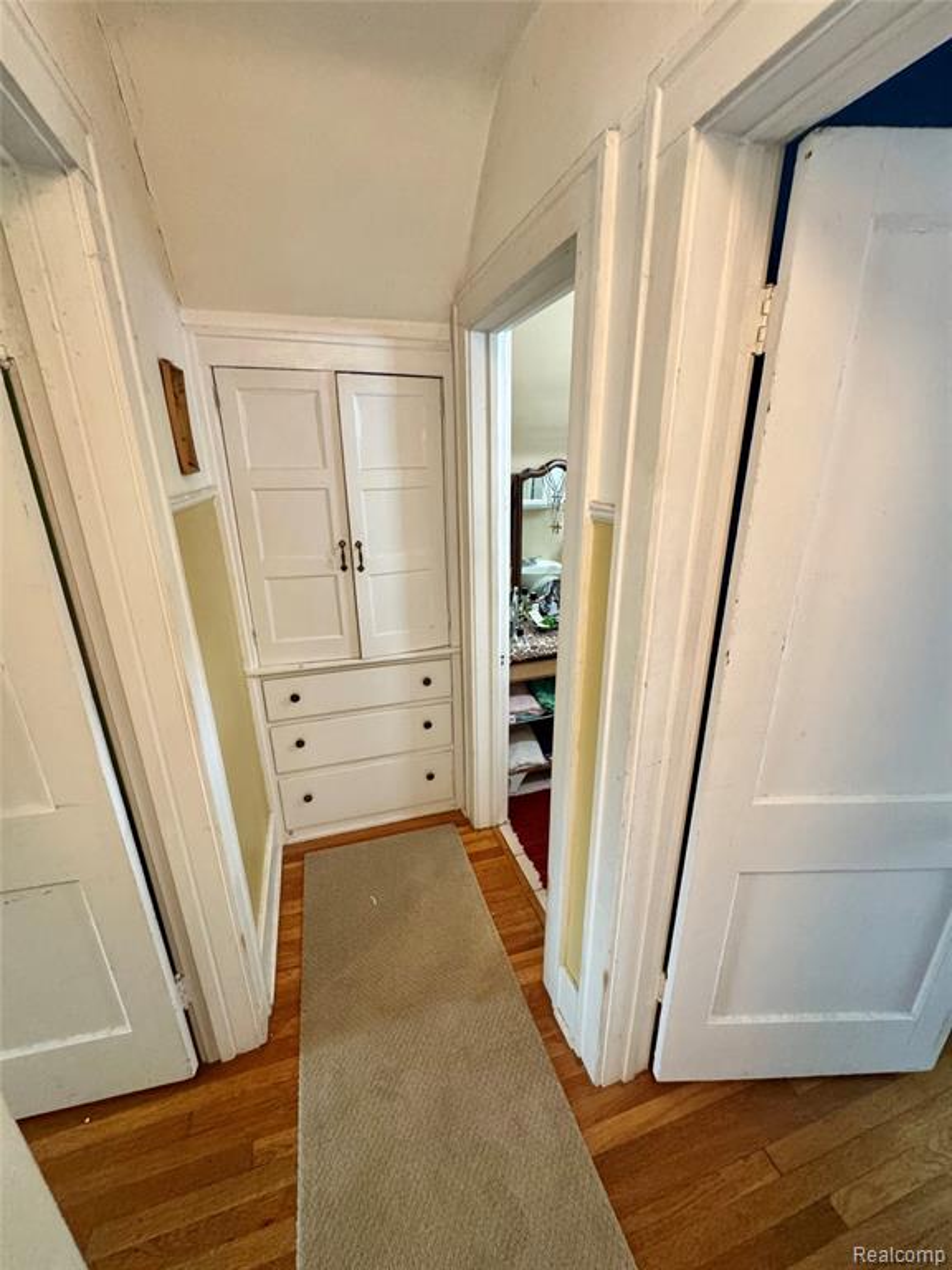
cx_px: 476
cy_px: 635
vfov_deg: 102.1
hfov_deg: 85.7
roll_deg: +1.5
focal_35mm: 14
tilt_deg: -18.6
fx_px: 513
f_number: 2.2
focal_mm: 2.22
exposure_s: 1/60
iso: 400
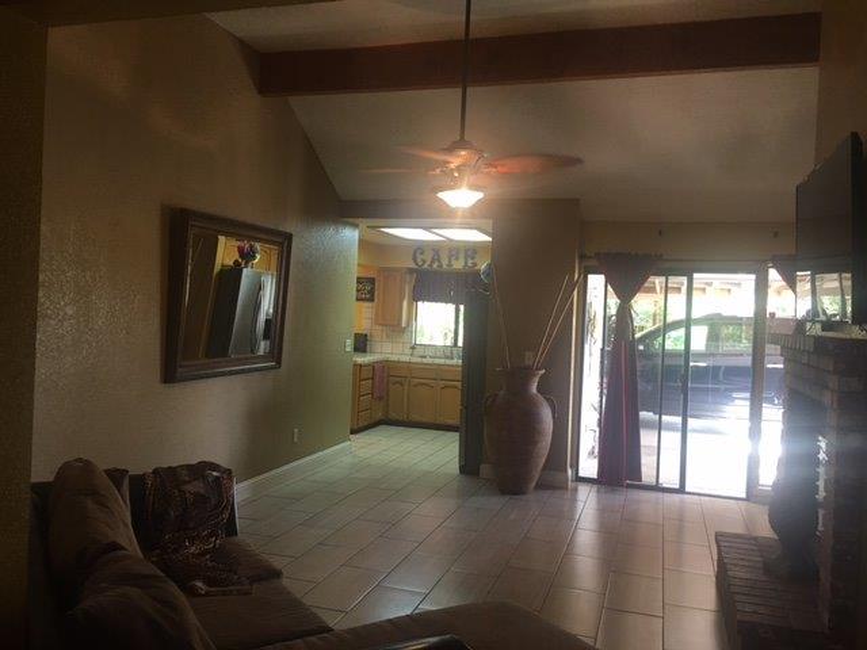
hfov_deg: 61.7
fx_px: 726
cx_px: 434
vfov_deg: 48.2
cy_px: 325
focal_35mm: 29
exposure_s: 1/15
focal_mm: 4.15
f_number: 2.2
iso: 50
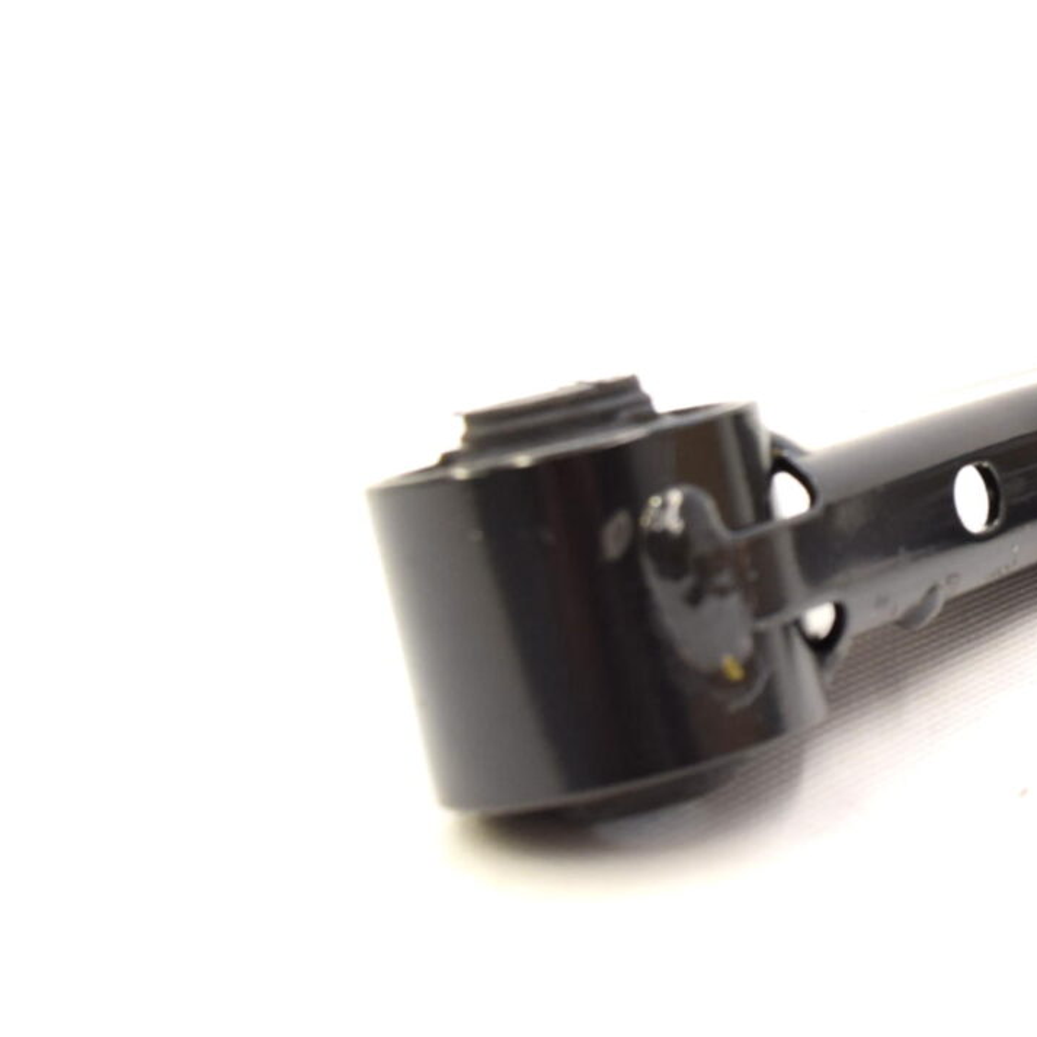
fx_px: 2983
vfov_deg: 19.7
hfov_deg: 18.5
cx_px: 1290
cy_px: 410
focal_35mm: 88
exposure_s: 1/125
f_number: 5.6
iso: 400
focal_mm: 24
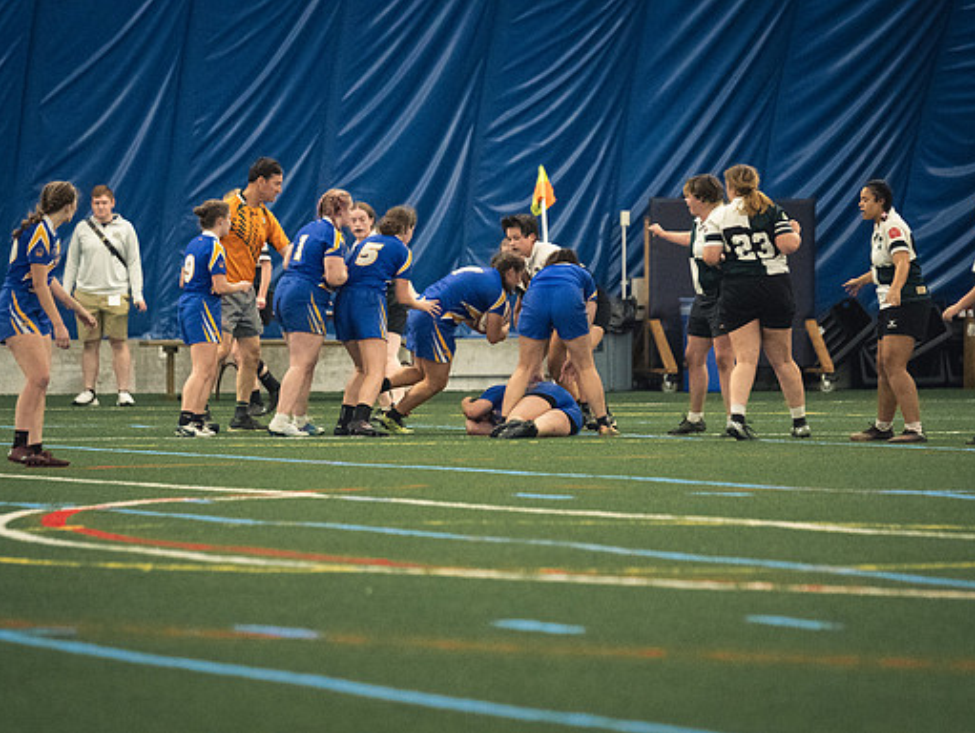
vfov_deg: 4.6
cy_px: 366
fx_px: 9217
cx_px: 467
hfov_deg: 6.1
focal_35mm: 327
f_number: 2.8
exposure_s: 1/500
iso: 10000
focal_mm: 200
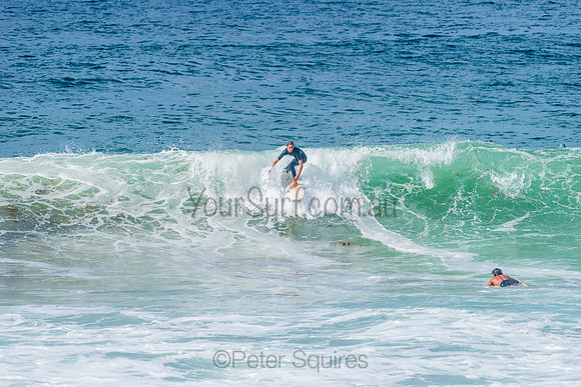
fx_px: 8071
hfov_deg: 4.1
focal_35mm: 500
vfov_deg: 2.8
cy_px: 194
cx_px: 290
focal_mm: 500
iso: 180
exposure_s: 1/2000
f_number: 5.6
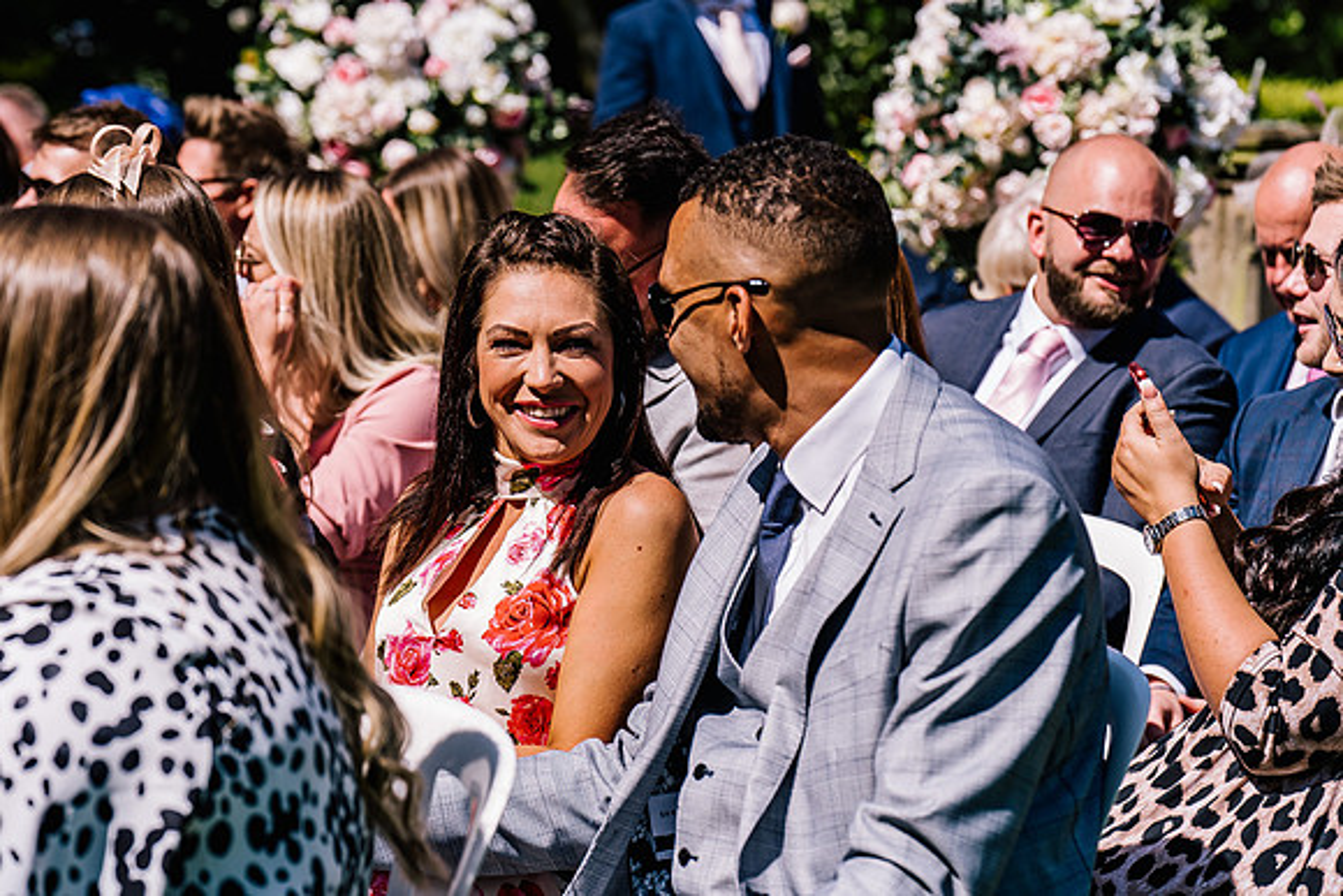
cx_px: 672
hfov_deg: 19.1
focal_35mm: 107
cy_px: 448
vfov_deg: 12.8
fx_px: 3992
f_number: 5
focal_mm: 107
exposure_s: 1/2500
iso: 320
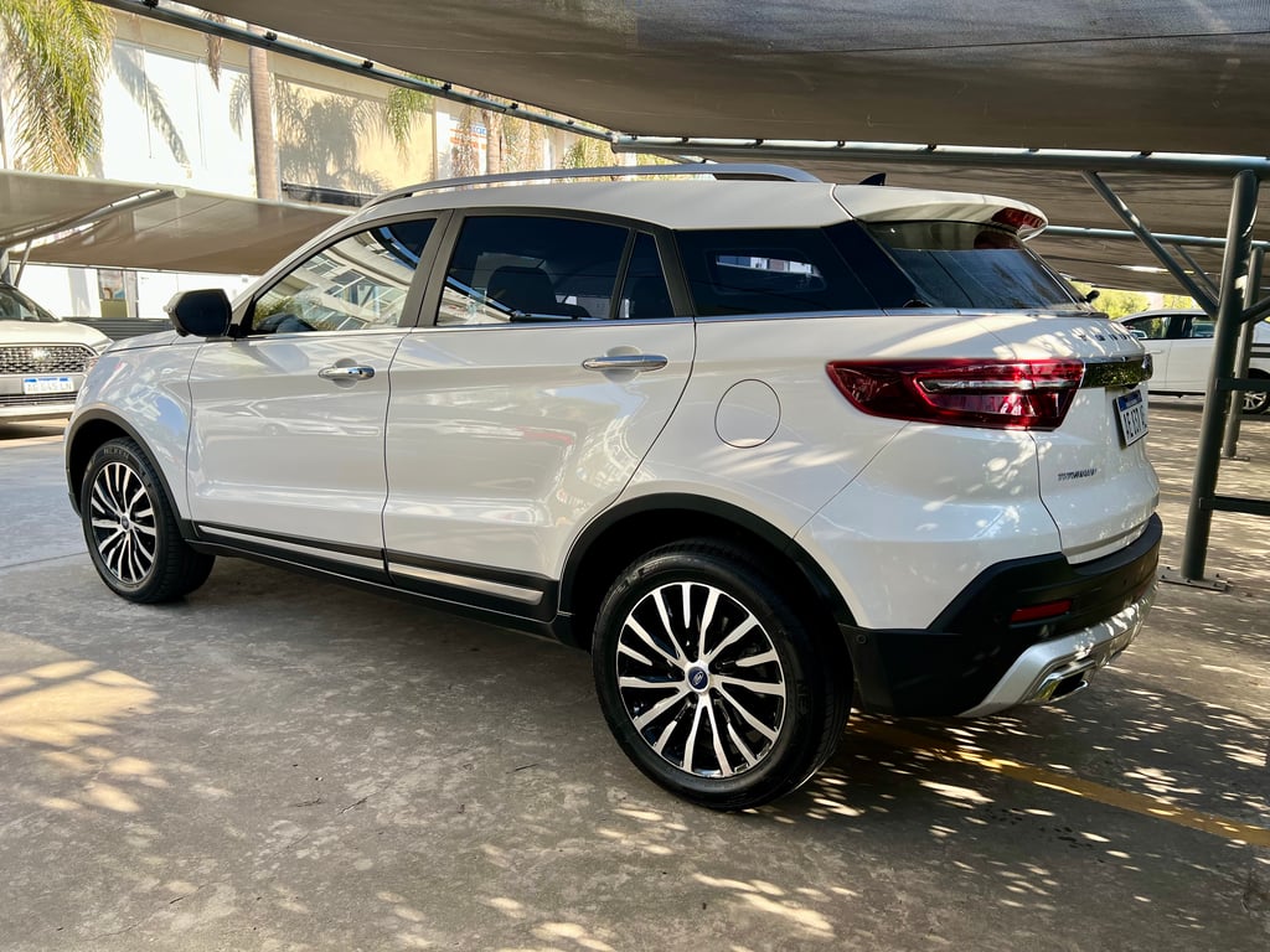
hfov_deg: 67.3
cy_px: 476
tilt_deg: -10.3
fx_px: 954
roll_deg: -0.7
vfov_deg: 53.1
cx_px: 635
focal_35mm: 26
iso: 50
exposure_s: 1/473
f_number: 1.5
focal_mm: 5.7
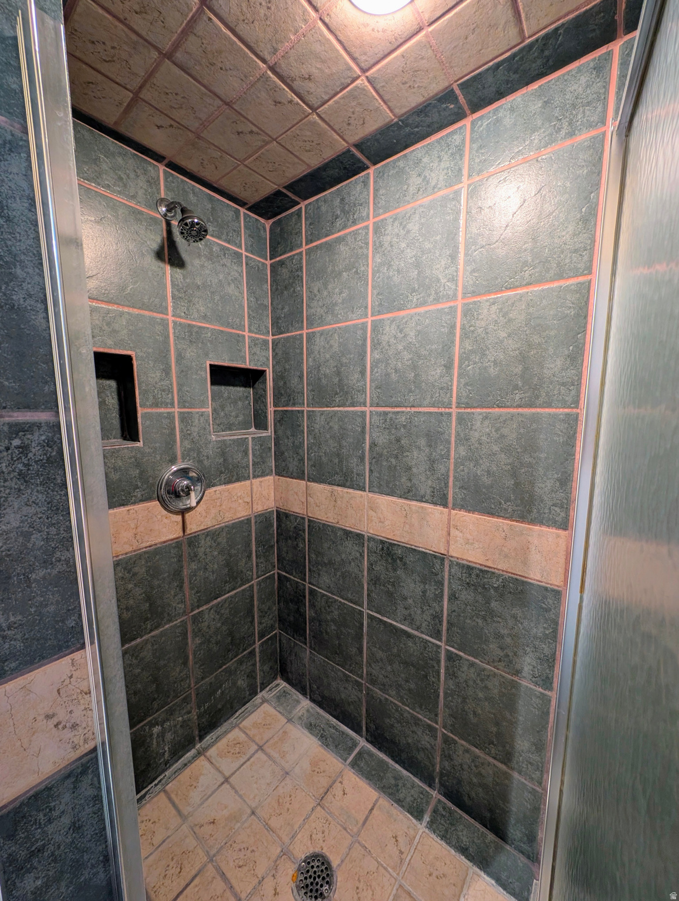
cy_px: 450
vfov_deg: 110.4
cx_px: 340
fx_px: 313
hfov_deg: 94.7
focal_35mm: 12
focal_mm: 2.23
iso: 258
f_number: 1.95
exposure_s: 1/24
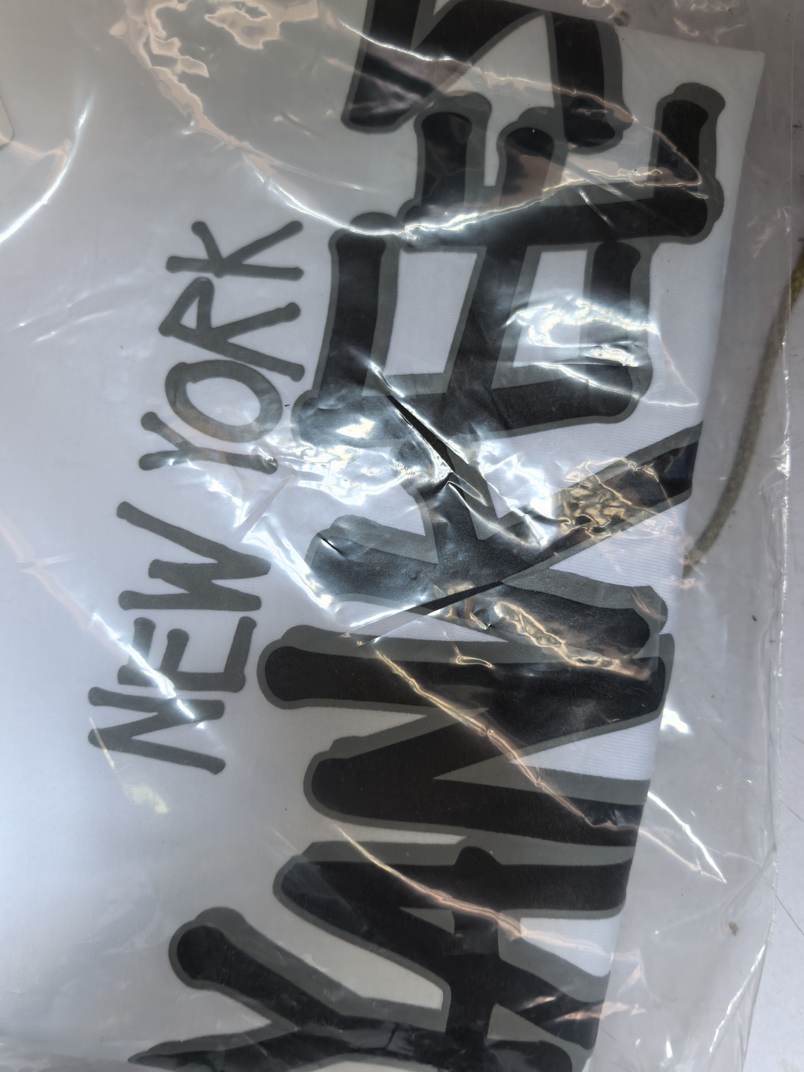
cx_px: 402
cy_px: 536
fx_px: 836
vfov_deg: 65.3
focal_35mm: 27
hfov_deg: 51.4
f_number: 2
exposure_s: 1/100
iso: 100
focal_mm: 6.98
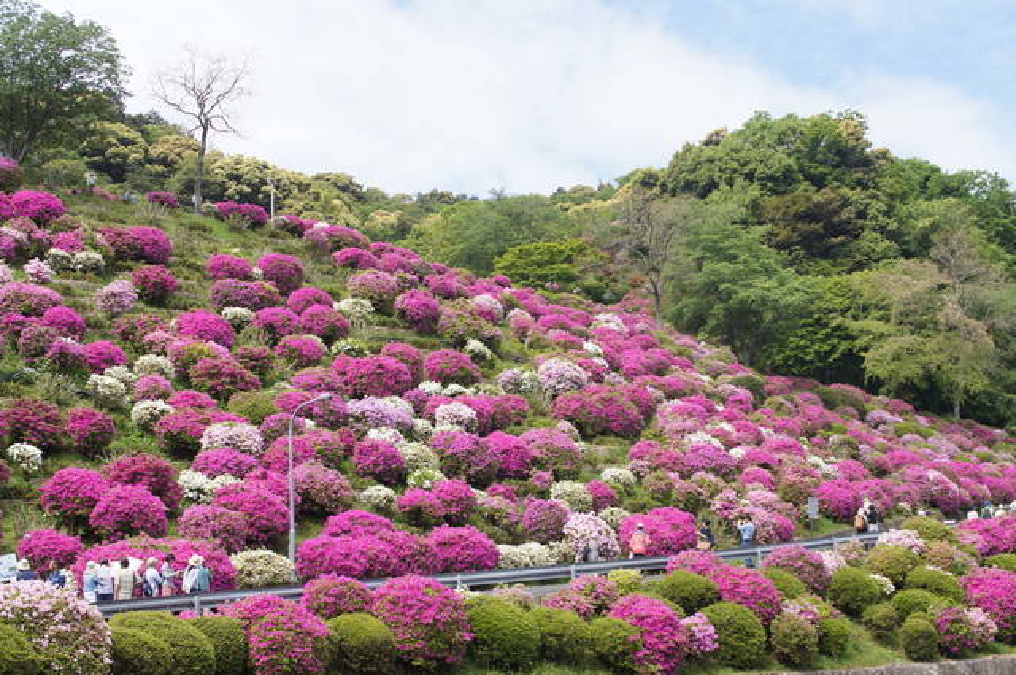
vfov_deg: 25.7
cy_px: 338
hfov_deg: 37.9
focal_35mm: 52
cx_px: 508
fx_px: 1480
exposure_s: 1/400
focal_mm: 35
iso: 100
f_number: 5
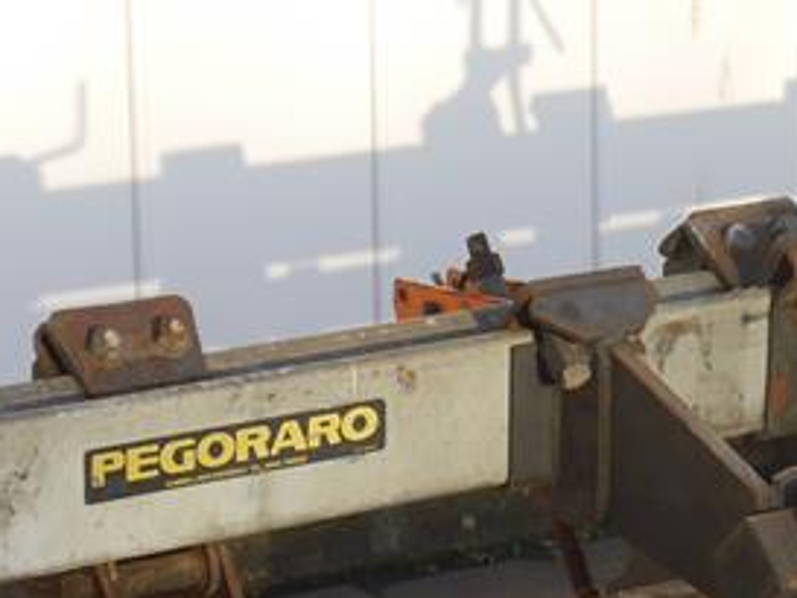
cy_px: 604
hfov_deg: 10.8
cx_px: 923
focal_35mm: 180
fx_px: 4146
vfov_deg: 8.2
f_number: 6.3
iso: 160
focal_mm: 24
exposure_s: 1/160
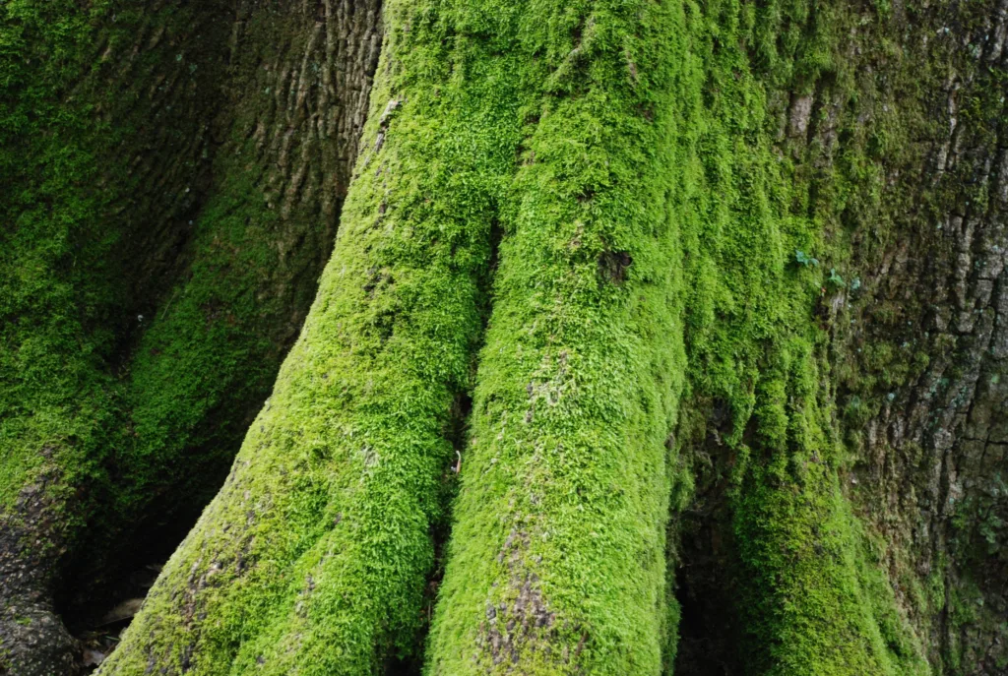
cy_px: 338
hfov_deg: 21.9
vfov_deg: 14.8
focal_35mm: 93
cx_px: 504
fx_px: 2609
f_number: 5.3
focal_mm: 62
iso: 400
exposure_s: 1/60
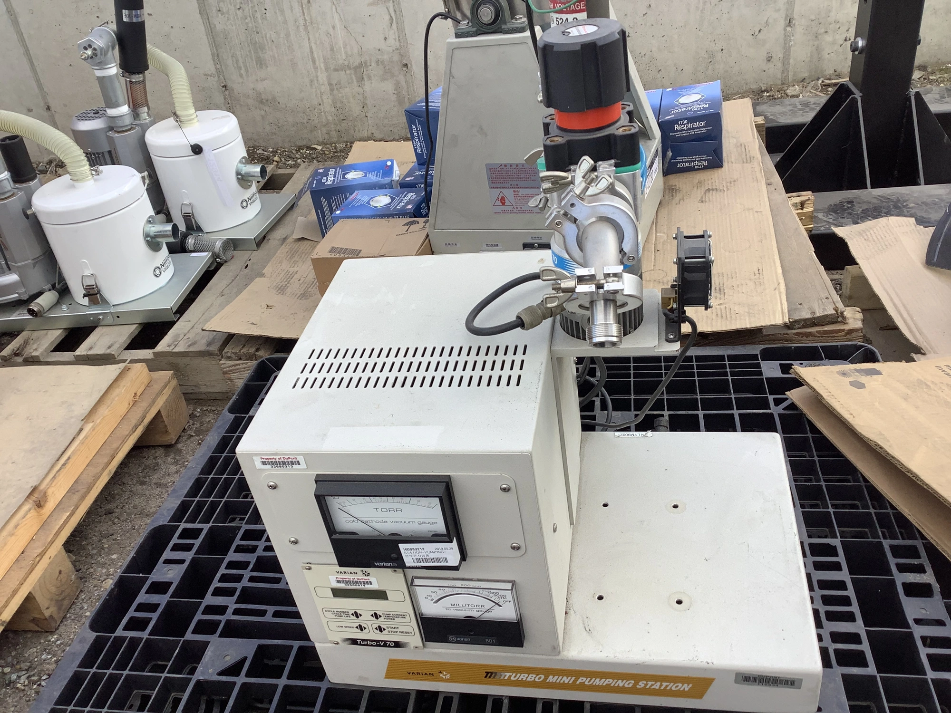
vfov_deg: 45.4
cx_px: 476
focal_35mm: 31
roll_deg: +7.4
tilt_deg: -32.4
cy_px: 356
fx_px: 852
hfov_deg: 58.4
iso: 25
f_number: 2.4
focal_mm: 3.3
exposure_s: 1/262
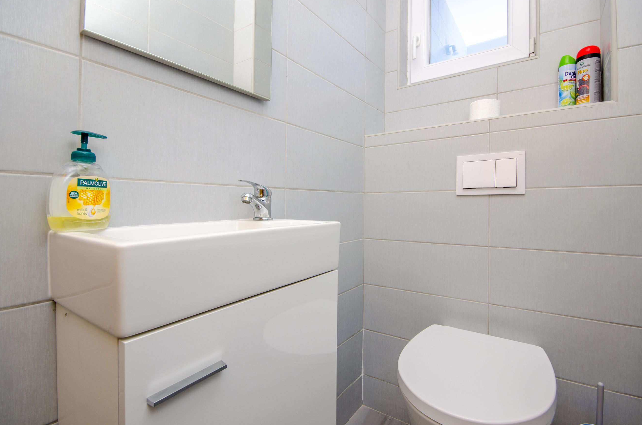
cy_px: 212
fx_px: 285
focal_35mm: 16
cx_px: 333
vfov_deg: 73.5
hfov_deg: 96.8
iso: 200
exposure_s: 1/200
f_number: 9
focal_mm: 10
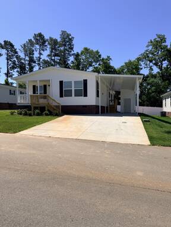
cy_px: 114
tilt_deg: -1.8
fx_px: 158
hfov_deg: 56.8
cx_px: 86
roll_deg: +0.0
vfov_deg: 71.6
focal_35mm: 24
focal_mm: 6.76
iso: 80
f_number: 1.78
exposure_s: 1/5714
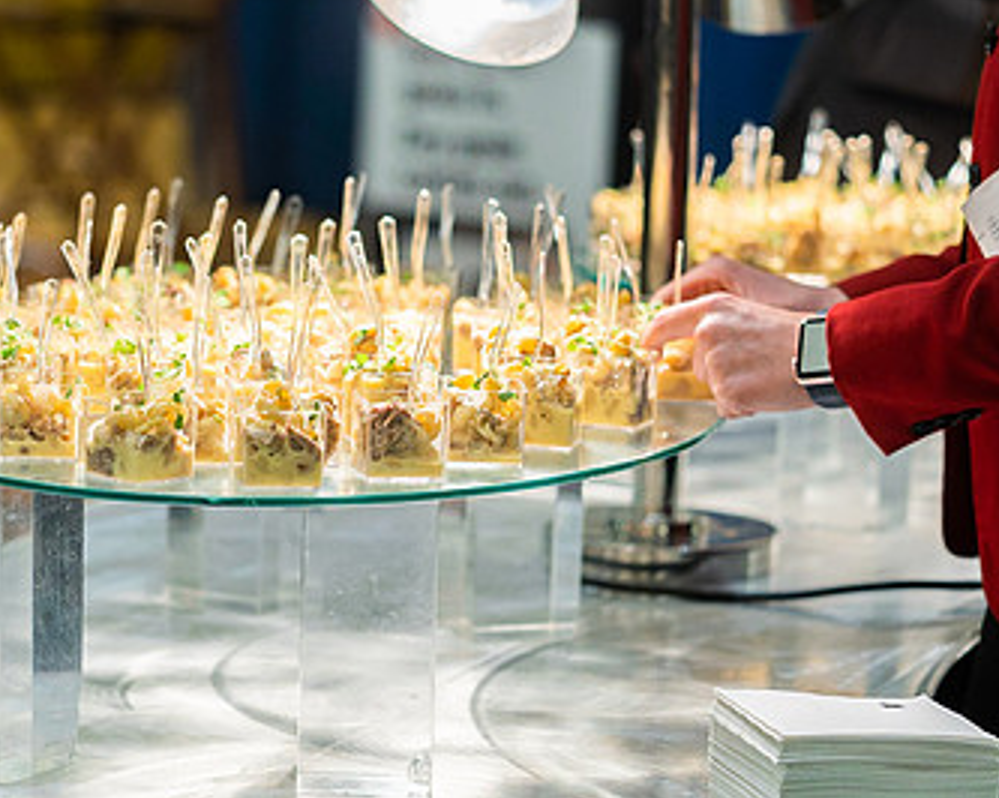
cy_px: 333
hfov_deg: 15.0
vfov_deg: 12.0
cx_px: 302
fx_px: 3782
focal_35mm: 128
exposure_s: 1/160
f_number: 2.8
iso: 320
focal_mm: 70
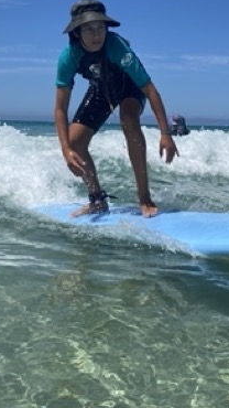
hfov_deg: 24.1
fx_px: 529
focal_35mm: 49
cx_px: 182
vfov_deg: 41.9
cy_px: 161
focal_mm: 4.25
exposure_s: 1/5747
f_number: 1.8
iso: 32
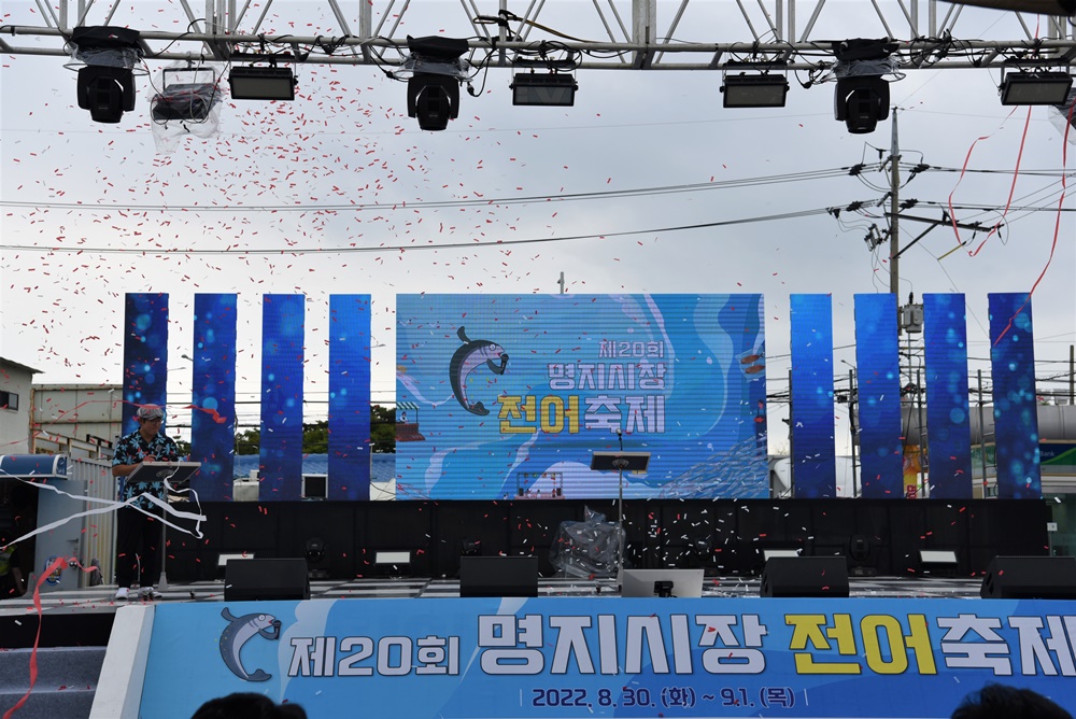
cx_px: 538
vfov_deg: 24.7
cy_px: 360
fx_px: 1645
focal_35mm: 55
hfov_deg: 36.2
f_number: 9
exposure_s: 1/320
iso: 200
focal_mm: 55
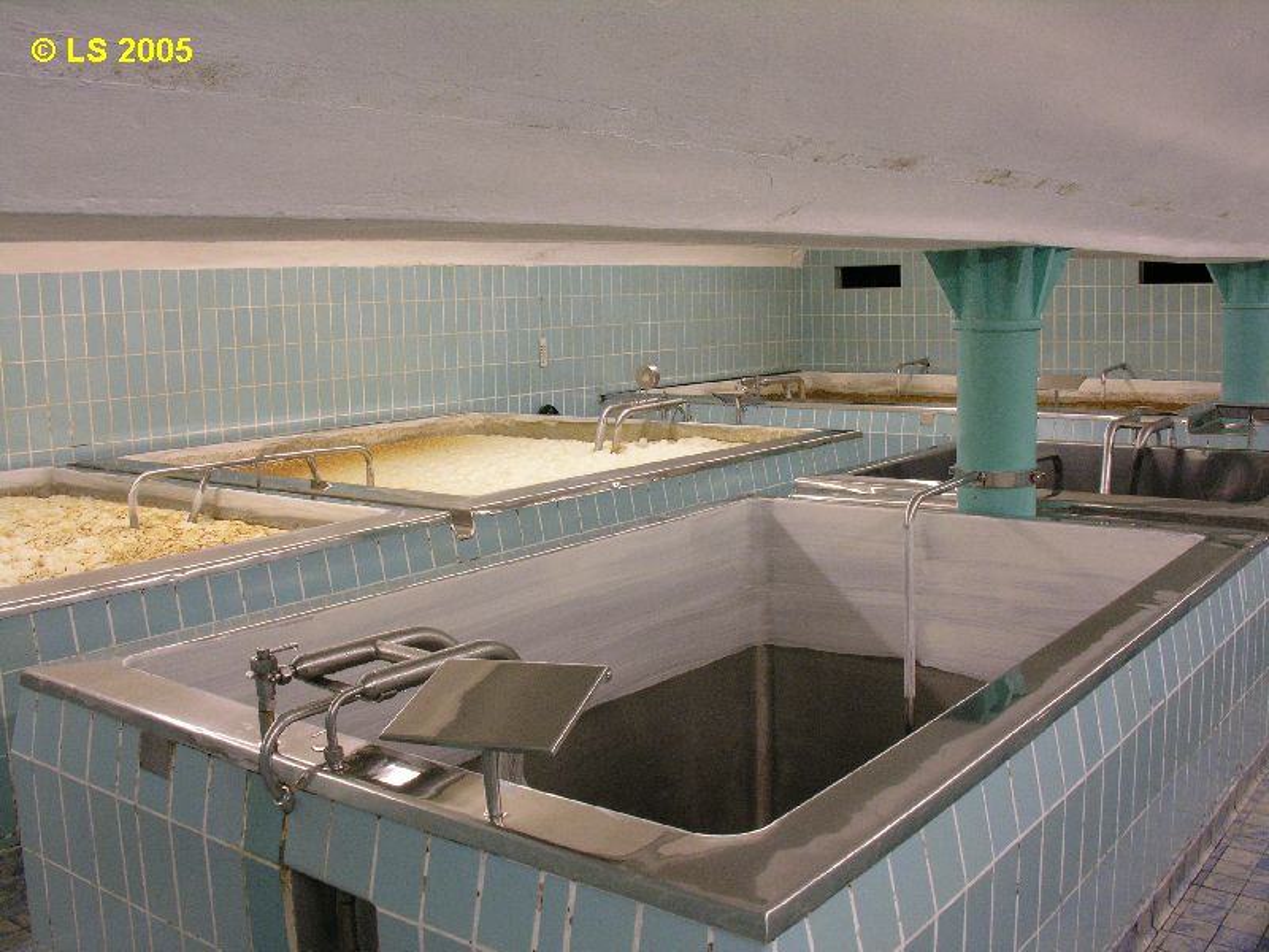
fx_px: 1283
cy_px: 476
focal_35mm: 35
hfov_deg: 52.6
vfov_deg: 40.7
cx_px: 634
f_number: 6.3
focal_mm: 8.9
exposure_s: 1/12
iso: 200
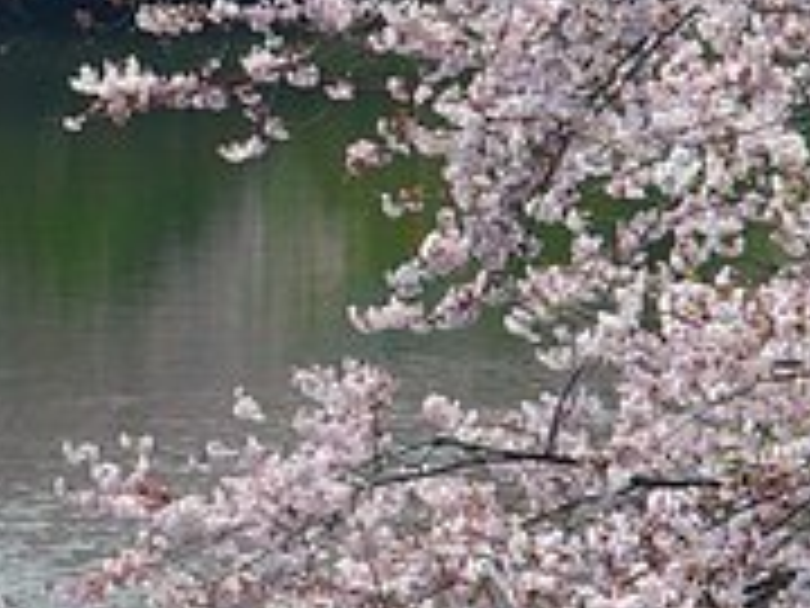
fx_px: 21662
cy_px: 142
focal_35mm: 926
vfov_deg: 1.6
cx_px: 180
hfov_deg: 2.1
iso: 250
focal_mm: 113
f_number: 10
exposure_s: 1/160
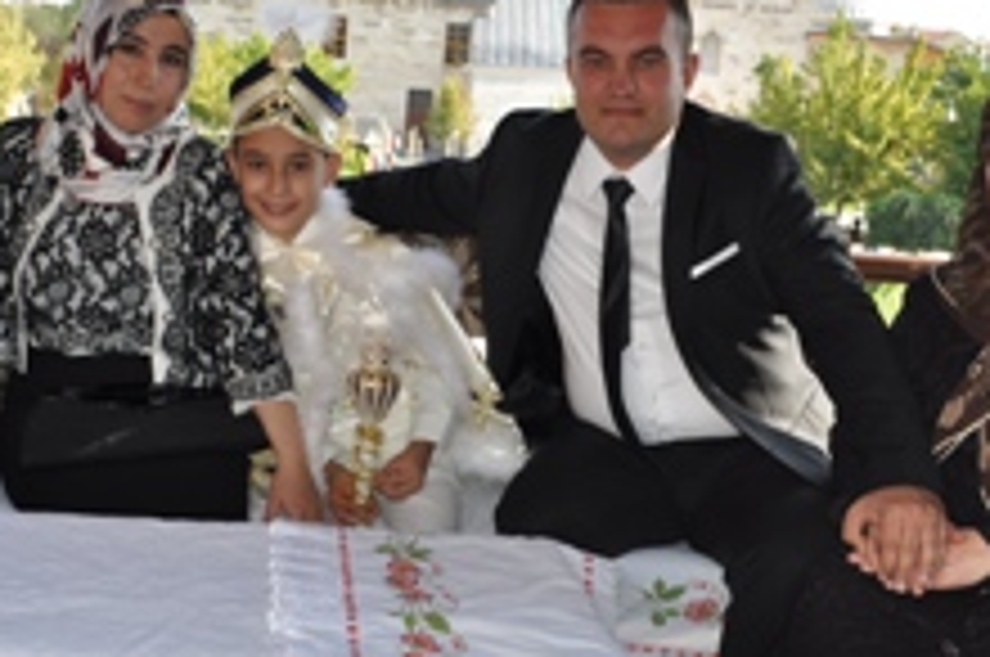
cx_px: 288
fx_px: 1510
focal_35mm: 55
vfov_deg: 24.5
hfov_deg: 35.7
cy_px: 351
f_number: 6.3
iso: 200
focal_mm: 18
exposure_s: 1/200
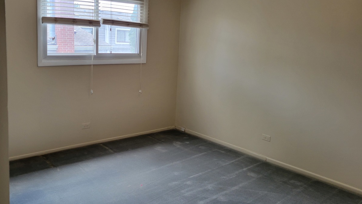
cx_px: 160
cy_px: 84
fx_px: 326
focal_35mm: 34
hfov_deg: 57.9
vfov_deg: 34.6
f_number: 1.8
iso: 160
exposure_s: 1/120
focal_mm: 5.4
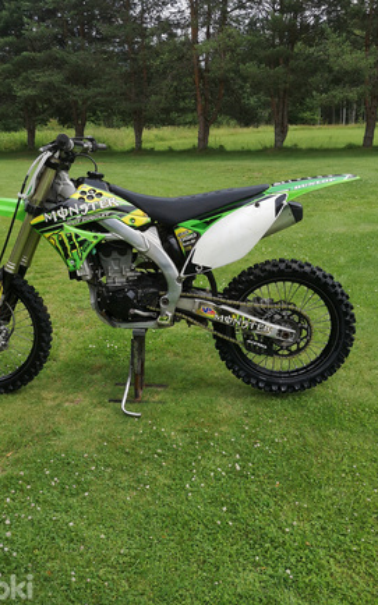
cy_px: 287
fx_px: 544
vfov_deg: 58.1
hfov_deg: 38.2
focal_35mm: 33
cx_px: 156
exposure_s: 1/1393
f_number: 1.8
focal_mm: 3.95
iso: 50
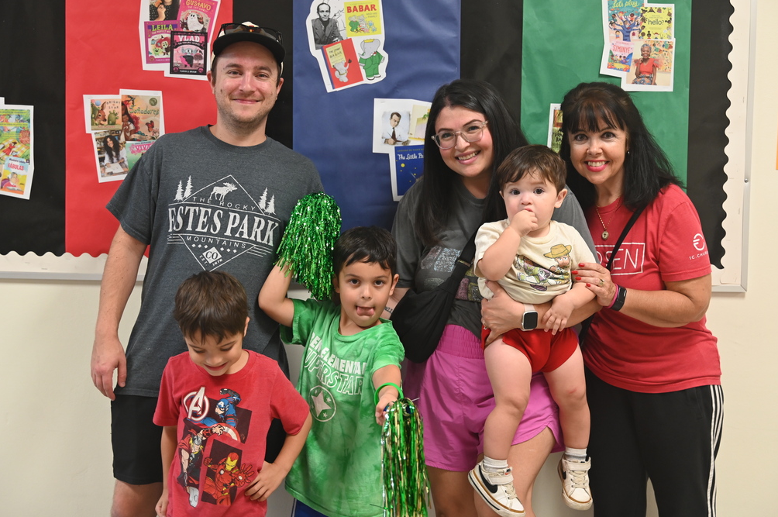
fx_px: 1079
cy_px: 254
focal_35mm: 50
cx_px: 392
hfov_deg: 39.6
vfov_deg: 26.9
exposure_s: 1/125
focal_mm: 49
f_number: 2.8
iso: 1250
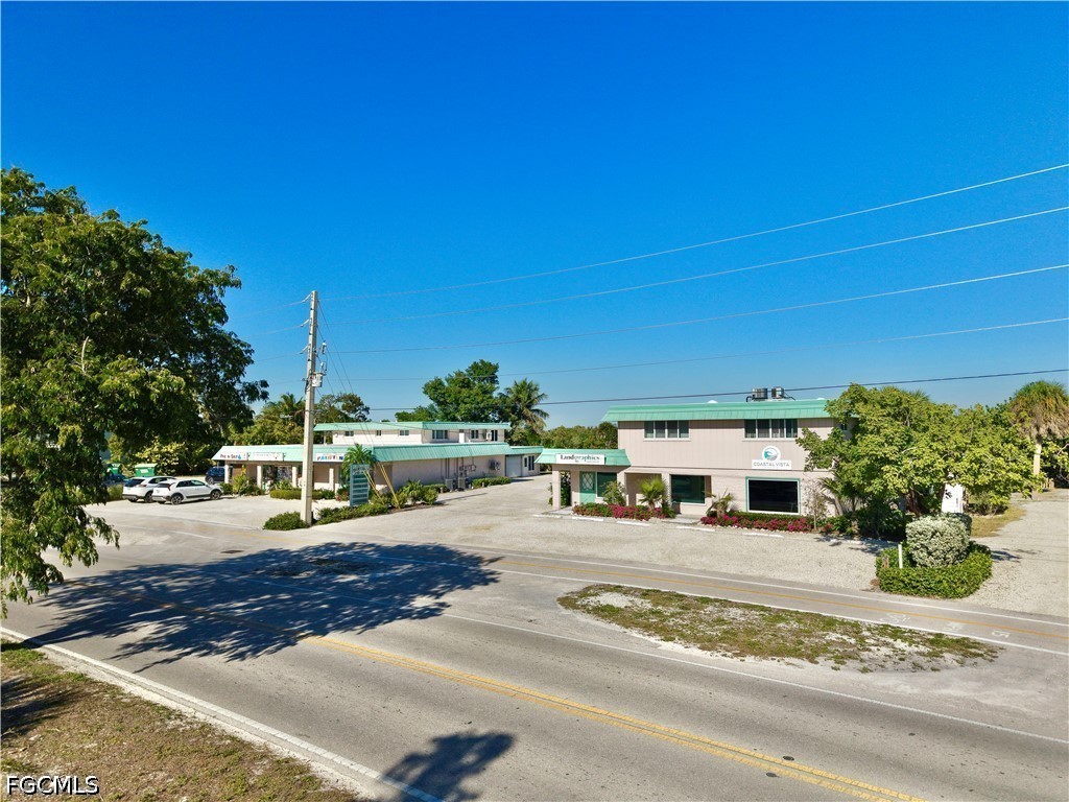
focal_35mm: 24
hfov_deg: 71.6
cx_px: 534
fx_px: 741
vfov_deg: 56.8
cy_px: 401
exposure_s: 1/800
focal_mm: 8.67
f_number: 1.8
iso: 100
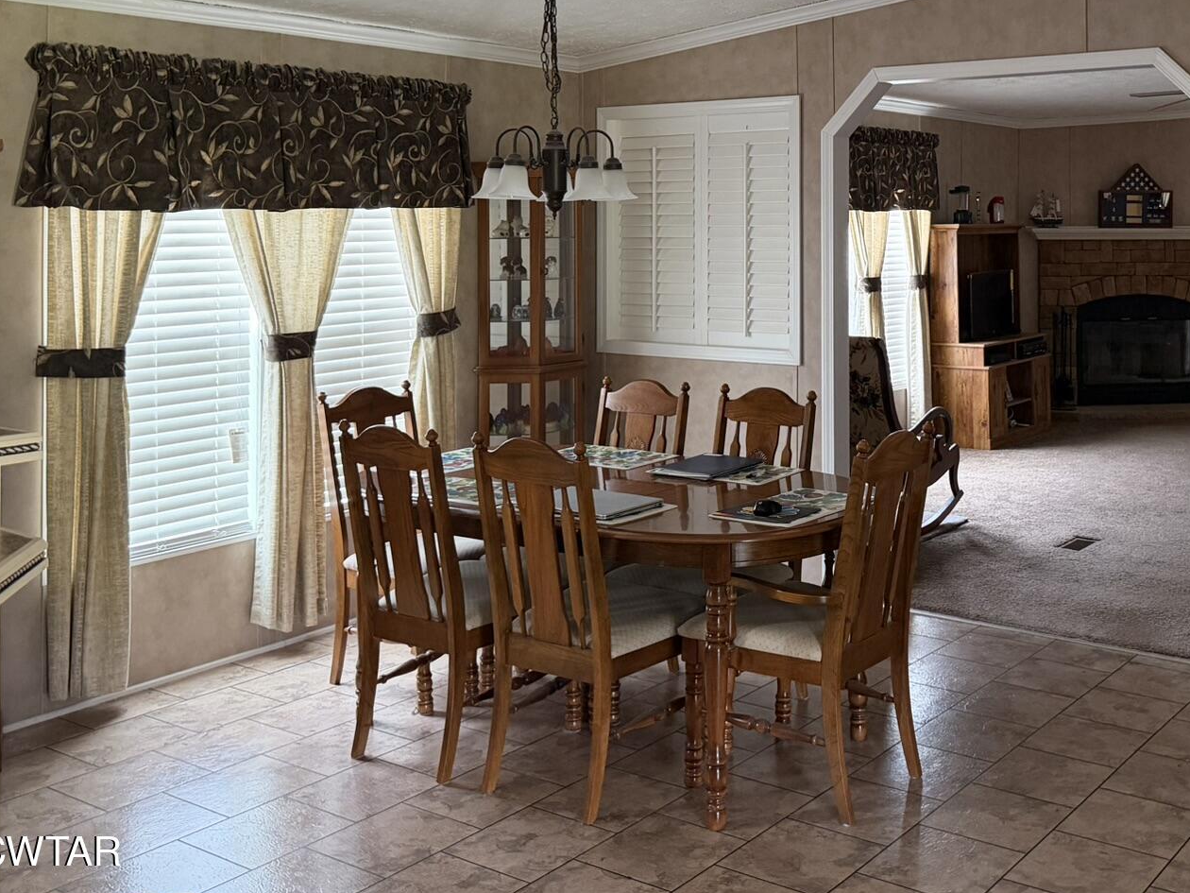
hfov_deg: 47.0
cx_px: 808
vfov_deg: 35.7
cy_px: 192
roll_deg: +0.7
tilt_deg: -0.6
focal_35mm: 39
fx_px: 1341
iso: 500
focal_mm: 6.76
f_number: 1.78
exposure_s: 1/60
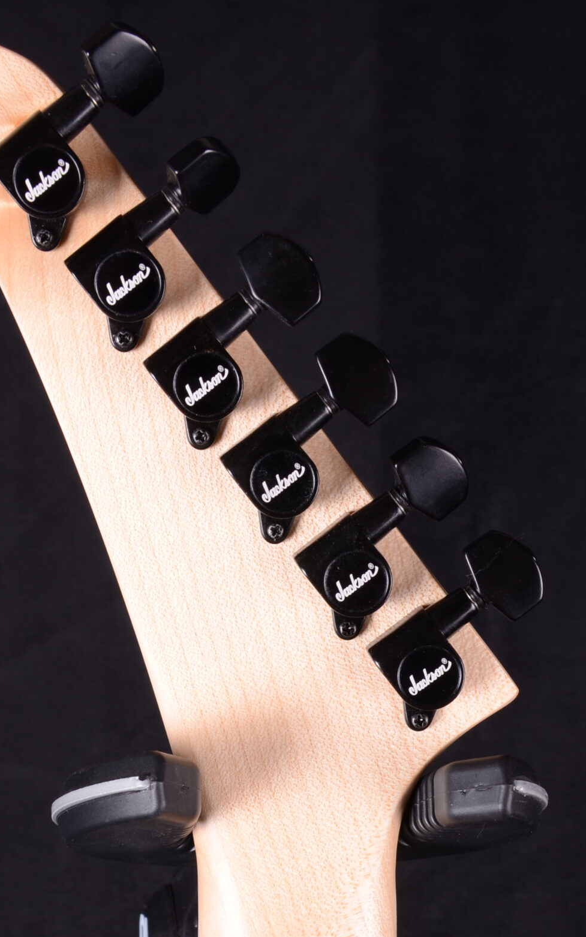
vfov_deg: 25.6
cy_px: 680
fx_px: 2043
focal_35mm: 80
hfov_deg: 16.3
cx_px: 283
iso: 200
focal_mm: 32
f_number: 11
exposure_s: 1/200
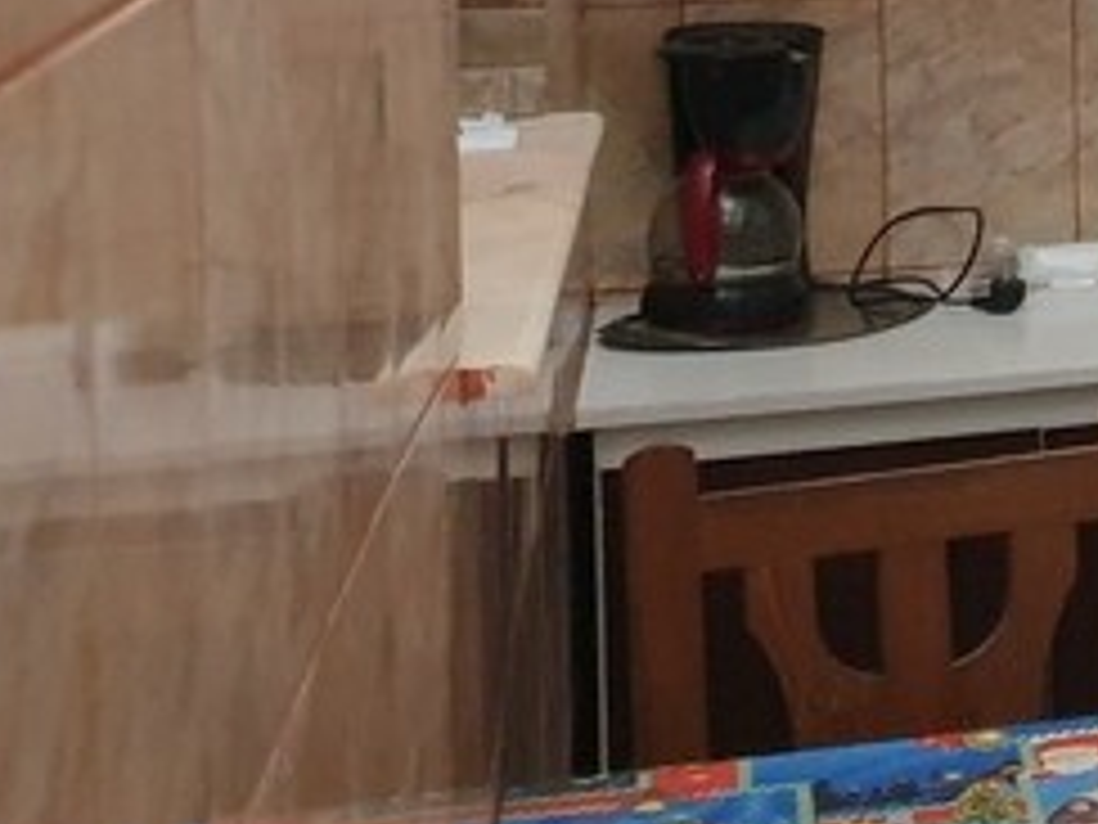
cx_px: 2025
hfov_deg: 15.3
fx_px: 3457
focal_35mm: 109
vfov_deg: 13.0
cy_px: -333
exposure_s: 1/50
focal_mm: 4.3
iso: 400
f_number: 1.5
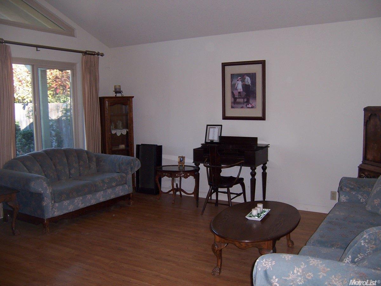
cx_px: 190
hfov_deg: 55.4
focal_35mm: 33
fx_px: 363
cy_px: 143
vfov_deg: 42.9
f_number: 2.8
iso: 80
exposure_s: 1/60
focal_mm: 5.5
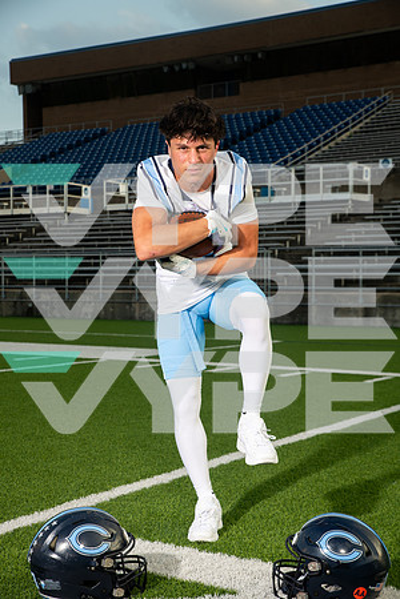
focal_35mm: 56
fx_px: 933
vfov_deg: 35.6
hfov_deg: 24.2
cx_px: 200
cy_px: 300
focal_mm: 56
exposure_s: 1/320
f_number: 7.1
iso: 160
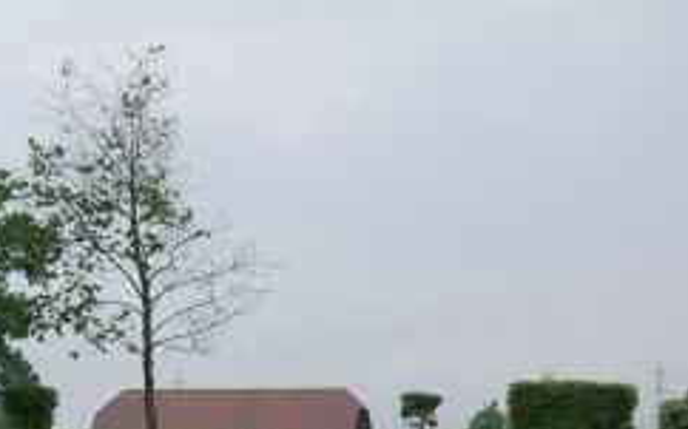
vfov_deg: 9.5
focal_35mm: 135
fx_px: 2530
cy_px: 558
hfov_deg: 15.4
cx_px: 119
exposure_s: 1/125
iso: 100
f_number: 4.5
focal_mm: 33
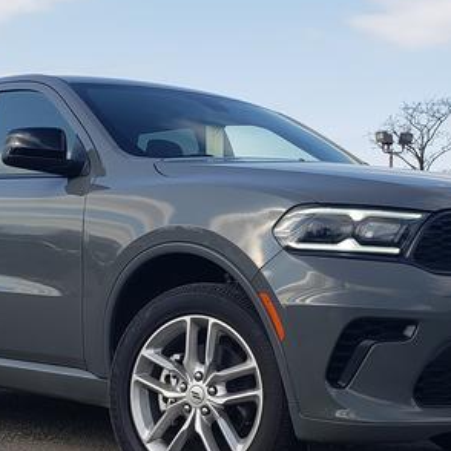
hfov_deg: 34.0
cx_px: 227
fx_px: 737
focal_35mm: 50
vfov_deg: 33.9
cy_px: 273
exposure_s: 1/802
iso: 50
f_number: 2.4
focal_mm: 4.3
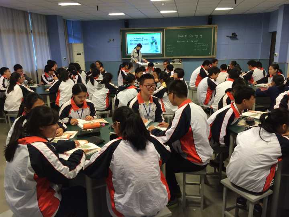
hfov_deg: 61.7
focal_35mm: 29
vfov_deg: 48.2
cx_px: 144
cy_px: 108
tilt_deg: -13.6
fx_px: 242
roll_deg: +1.2
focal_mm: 4.15
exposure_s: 1/30
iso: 50
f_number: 2.2
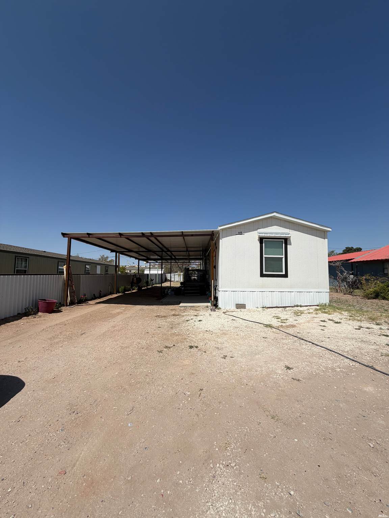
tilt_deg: +6.2
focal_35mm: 14
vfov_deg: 102.1
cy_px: 259
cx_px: 194
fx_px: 210
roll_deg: -0.6
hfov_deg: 85.7
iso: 20
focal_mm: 2.22
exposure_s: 1/1656
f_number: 2.2
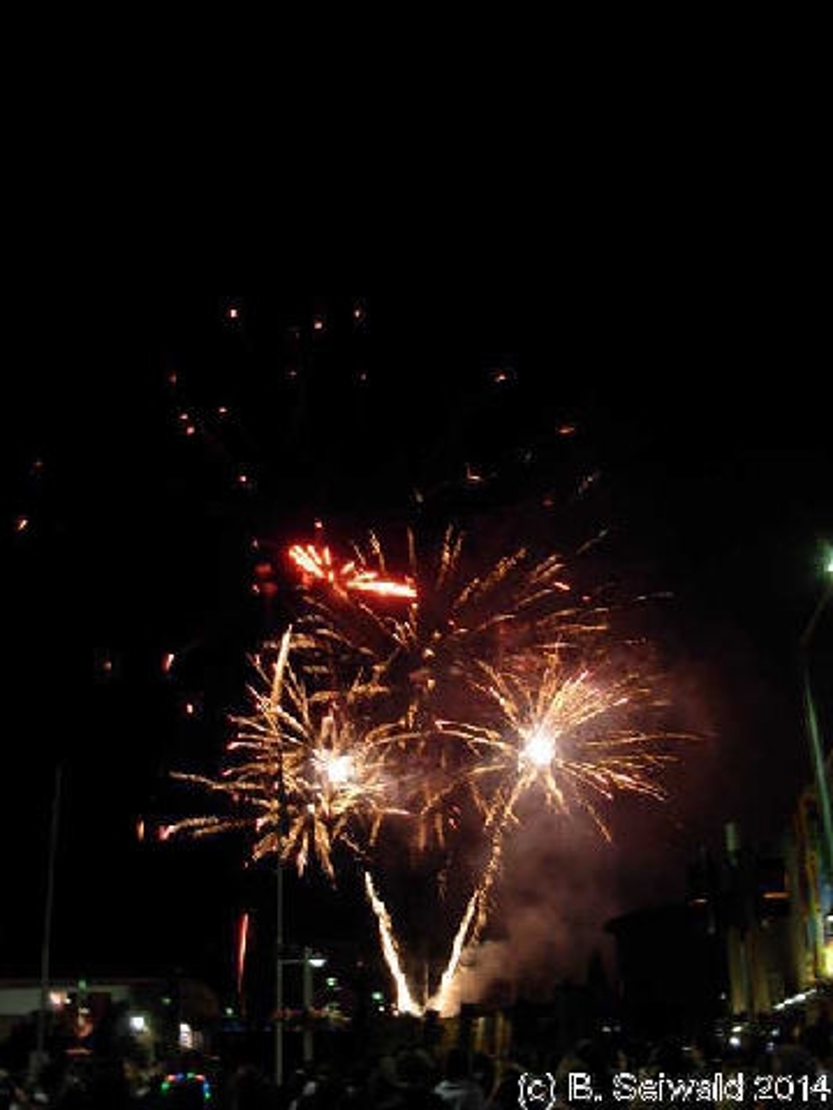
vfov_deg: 49.0
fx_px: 1219
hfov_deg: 37.7
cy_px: 555
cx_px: 416
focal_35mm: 38
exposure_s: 1/4
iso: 105
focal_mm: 6.3
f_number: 2.9
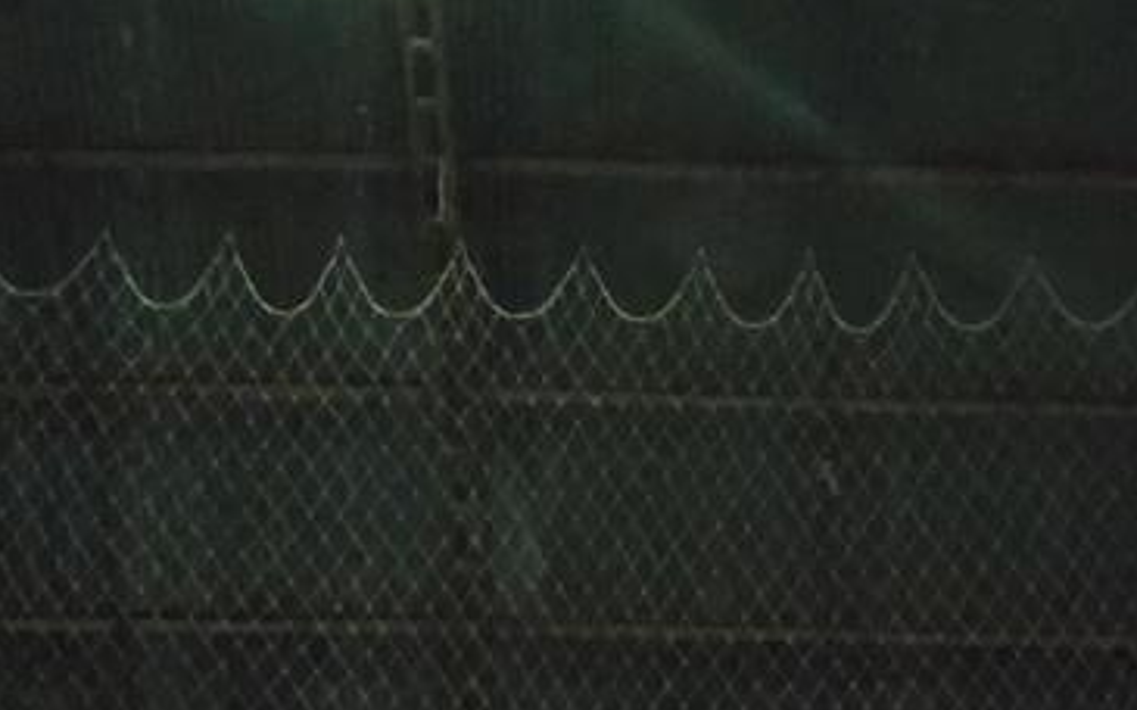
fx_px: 3687
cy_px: 670
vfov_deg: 10.9
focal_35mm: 119
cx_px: 1190
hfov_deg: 17.1
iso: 1600
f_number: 3.9
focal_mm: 7.1
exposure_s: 1/50
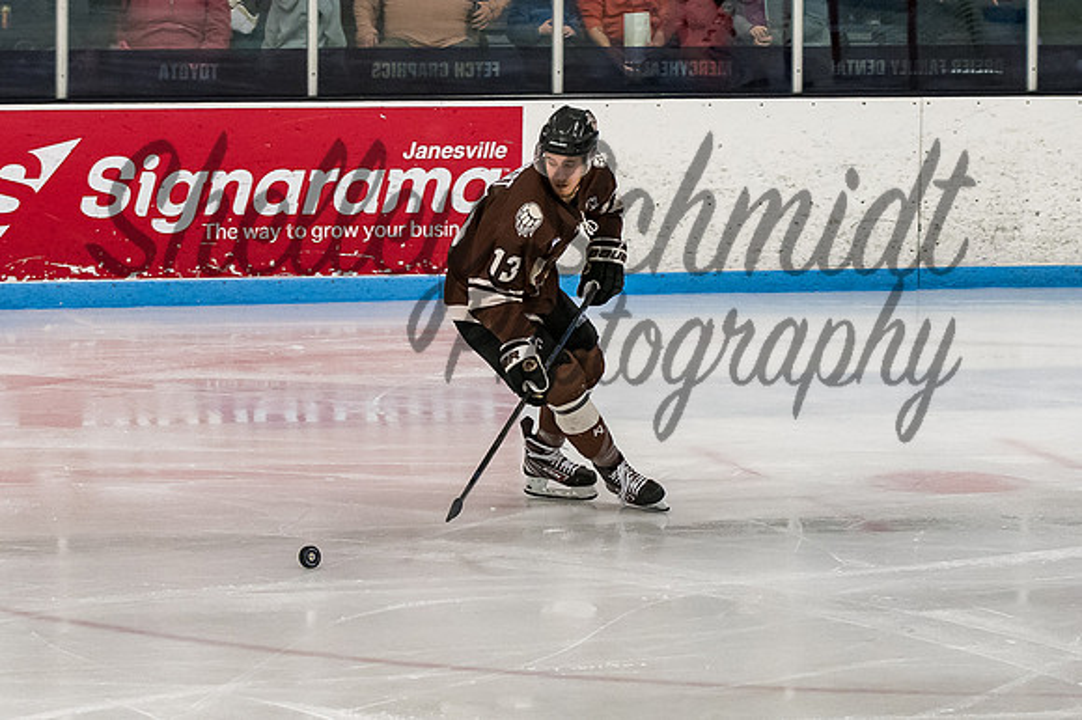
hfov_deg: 11.1
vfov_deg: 7.4
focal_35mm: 186
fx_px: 5574
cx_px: 557
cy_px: 282
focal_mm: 82
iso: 2500
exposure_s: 1/800
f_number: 3.5
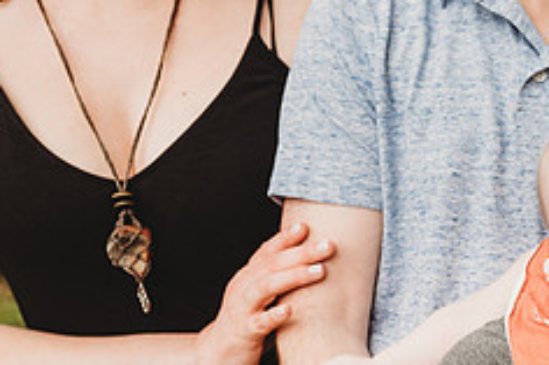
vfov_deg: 22.1
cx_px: 575
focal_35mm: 59
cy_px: 366
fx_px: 899
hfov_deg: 31.0
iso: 400
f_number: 3.5
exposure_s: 1/160
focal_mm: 24
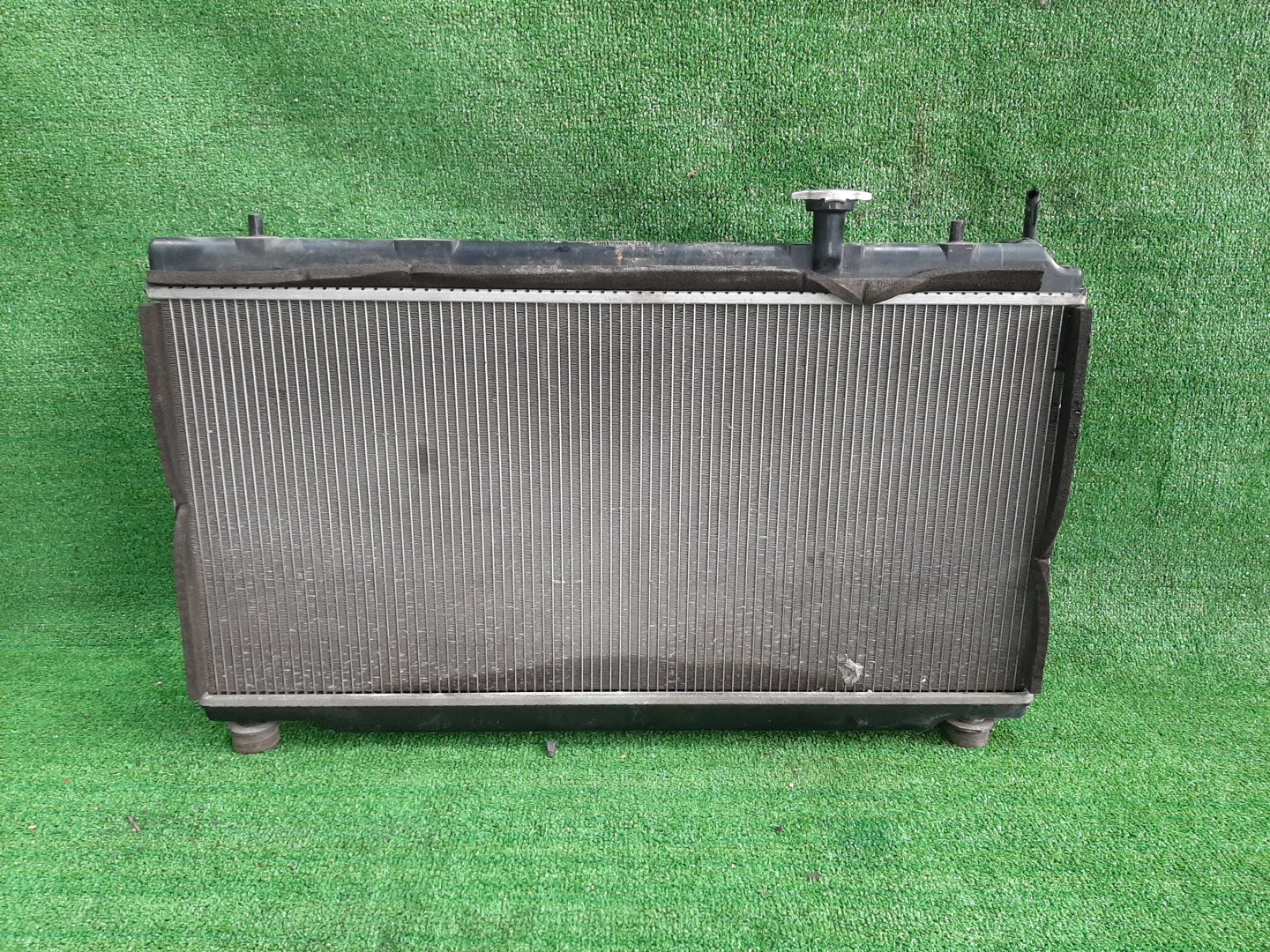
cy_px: 476
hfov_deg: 67.3
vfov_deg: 53.1
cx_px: 635
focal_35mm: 26
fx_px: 954
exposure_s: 1/50
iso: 176
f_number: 1.7
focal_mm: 3.93
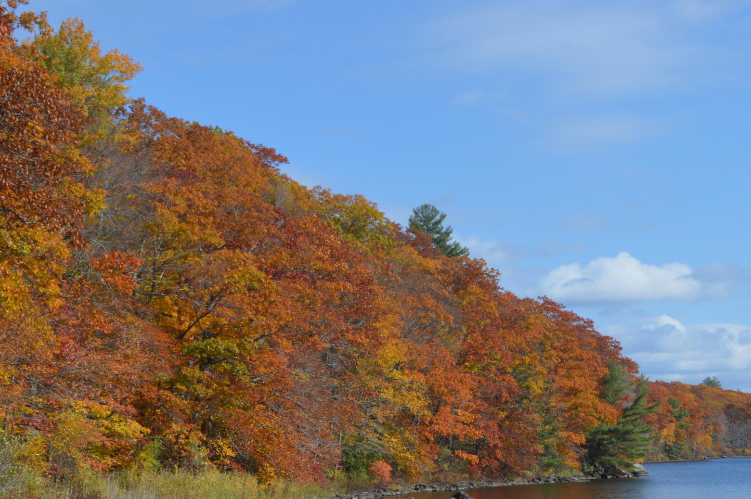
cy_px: 440
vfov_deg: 17.9
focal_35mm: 75
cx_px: 614
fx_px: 1563
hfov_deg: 26.5
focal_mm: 26
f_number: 8
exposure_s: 1/250
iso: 100
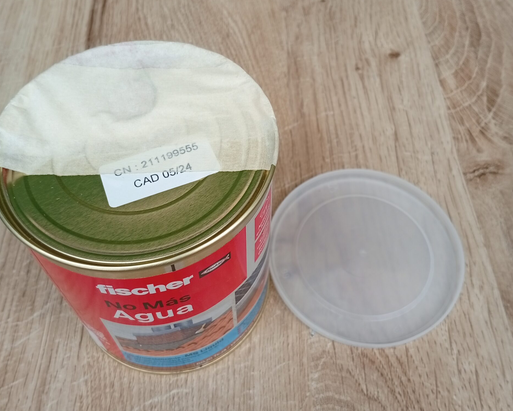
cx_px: 251
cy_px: 186
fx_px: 547
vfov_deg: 41.1
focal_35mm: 36
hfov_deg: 50.3
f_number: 1.8
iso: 130
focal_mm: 3.98
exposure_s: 1/50
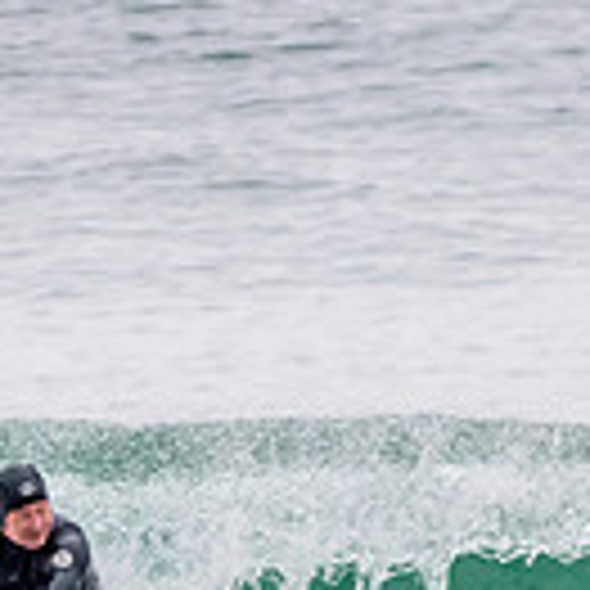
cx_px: 78
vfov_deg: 0.8
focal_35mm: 2309
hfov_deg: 0.8
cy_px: 644
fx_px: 44525
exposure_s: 1/1000
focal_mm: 500
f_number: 5.6
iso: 1000
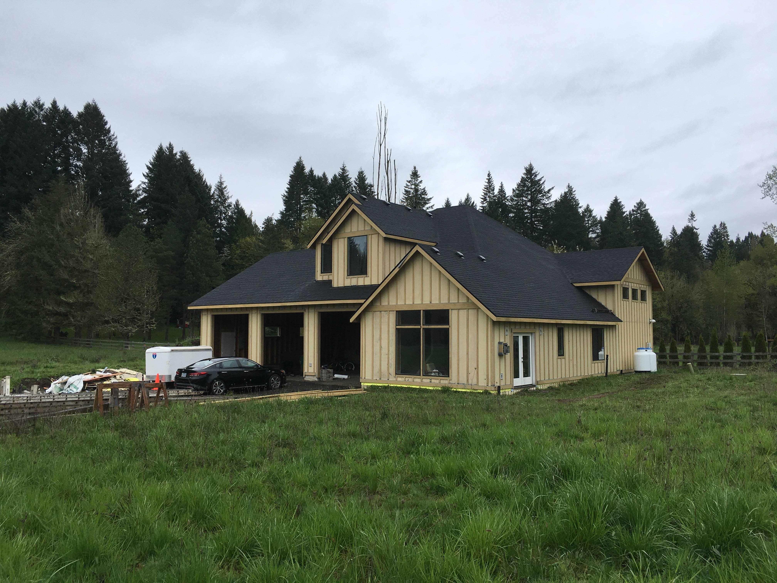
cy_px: 292
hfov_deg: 61.7
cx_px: 388
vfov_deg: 48.2
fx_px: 651
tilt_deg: +3.9
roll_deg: +0.2
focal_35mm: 29
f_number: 2.2
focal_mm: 4.15
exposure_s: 1/761
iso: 25
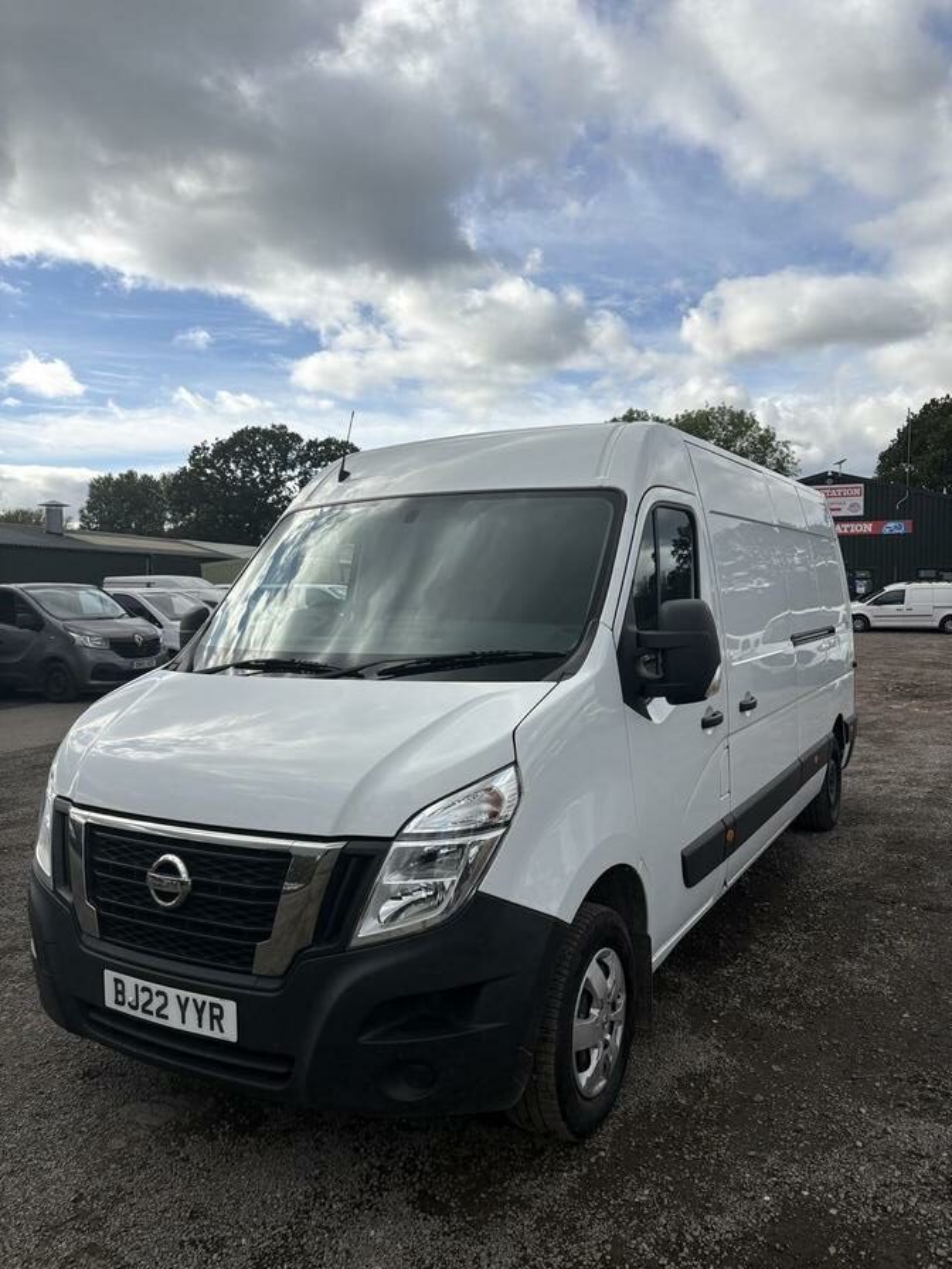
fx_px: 953
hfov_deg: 53.1
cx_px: 476
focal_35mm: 26
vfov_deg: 67.3
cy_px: 634
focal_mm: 5.96
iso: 50
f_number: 1.6
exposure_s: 1/3623
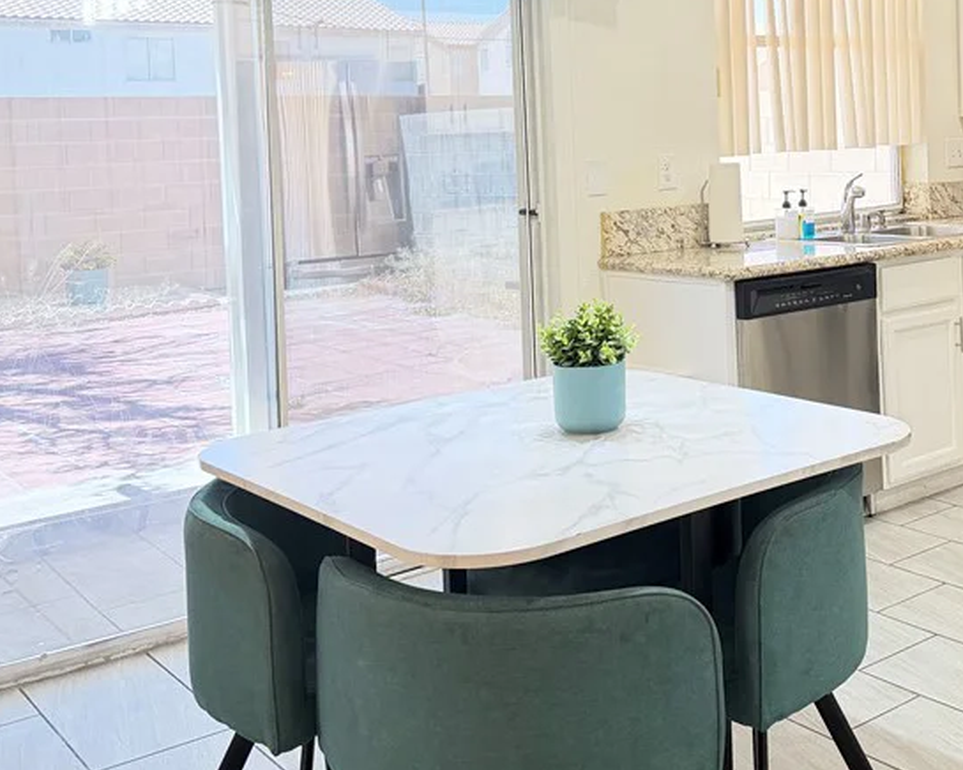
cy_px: 185
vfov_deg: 33.4
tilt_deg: -2.7
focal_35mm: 44
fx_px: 1254
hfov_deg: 40.8
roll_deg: +2.5
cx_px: 724
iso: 250
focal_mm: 6.76
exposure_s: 1/60
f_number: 1.78
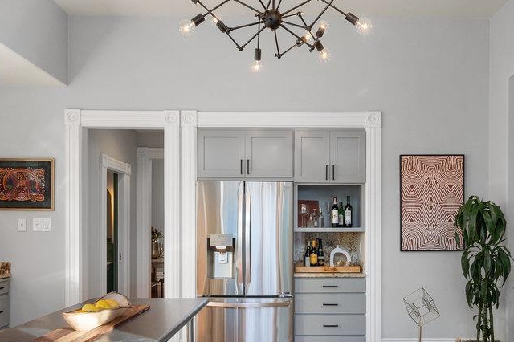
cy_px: 238
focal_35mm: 30
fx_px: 428
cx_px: 292
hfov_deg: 61.7
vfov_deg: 42.7
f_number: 9
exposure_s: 1/50
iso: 400
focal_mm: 16
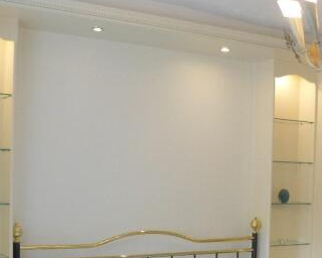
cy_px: 197
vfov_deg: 23.6
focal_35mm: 64
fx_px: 610
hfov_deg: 29.1
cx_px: 244
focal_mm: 6
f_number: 2.8
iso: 100
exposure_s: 1/30
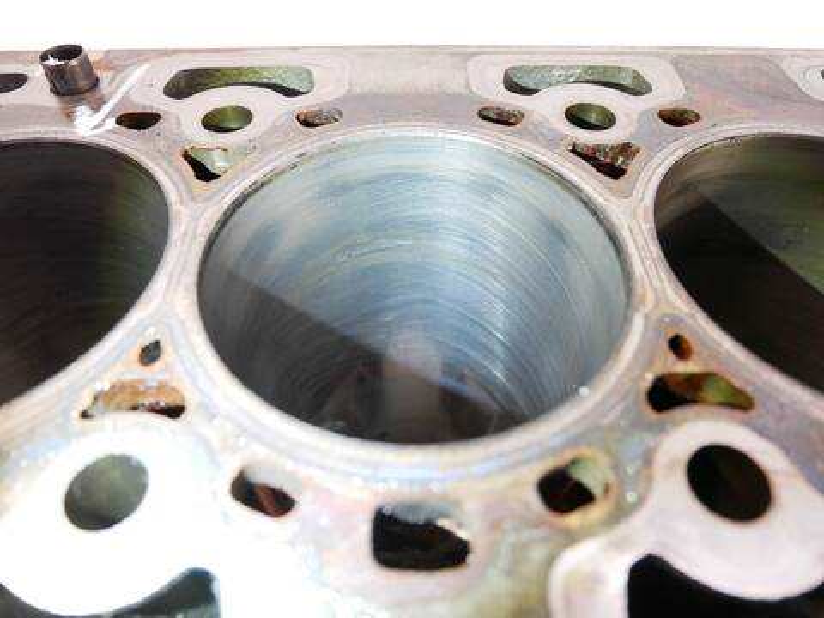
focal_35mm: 24
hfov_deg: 71.6
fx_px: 571
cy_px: 309
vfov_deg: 56.8
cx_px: 412
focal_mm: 12
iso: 2000
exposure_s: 1/60
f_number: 3.5
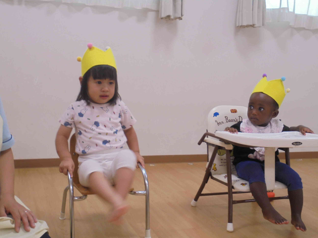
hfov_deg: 43.9
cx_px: 159
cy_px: 119
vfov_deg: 33.6
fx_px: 395
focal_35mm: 43
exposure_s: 1/30
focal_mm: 7.8
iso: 200
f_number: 4.5
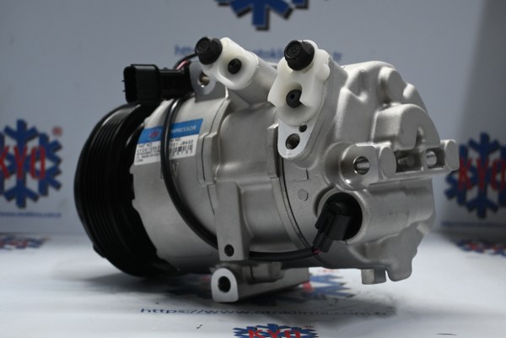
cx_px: 253
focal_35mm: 64
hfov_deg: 31.2
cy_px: 169
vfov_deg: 21.1
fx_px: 907
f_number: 6
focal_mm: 43
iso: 1100
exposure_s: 1/60
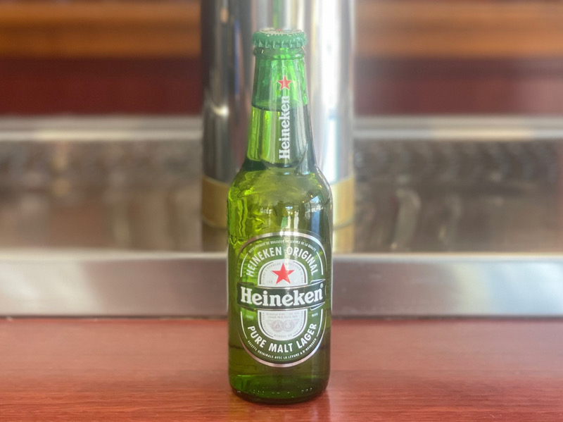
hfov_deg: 36.8
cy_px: 211
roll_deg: +0.3
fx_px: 845
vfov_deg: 28.0
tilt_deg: -14.0
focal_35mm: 52
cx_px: 282
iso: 160
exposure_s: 1/100
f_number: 2
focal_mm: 6
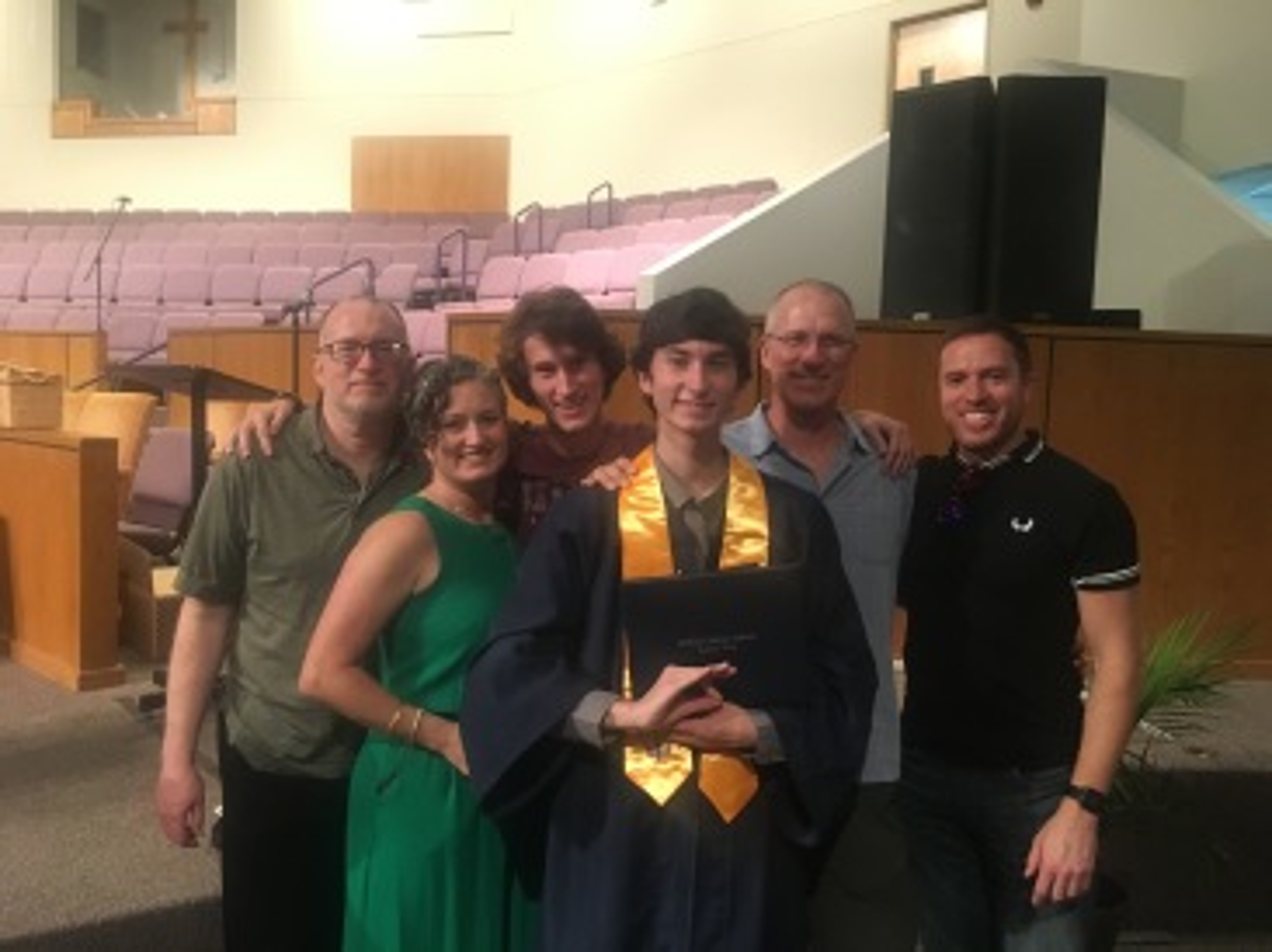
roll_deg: -1.6
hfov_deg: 61.7
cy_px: 476
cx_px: 636
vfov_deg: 48.2
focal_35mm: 29
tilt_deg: -5.0
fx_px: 1065
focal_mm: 4.15
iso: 200
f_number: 2.2
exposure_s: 1/15
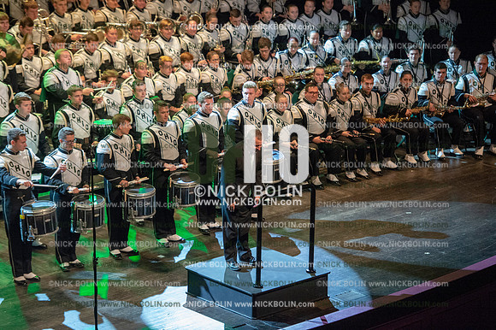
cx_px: 248
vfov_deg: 9.8
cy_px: 165
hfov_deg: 14.7
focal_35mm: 140
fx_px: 1928
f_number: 2.8
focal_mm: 140
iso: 8000
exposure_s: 1/2000
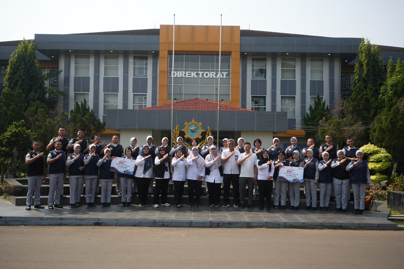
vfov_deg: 37.9
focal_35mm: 35
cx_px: 202
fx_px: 393
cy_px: 134
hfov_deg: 54.4
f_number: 16
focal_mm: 35
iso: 500
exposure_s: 1/183
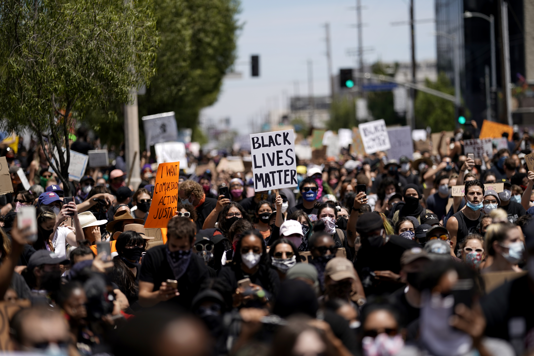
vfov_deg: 10.2
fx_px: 2002
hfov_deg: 15.2
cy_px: 178
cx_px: 267
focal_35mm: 135
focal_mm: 135
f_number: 1.8
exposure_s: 1/2500
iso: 50
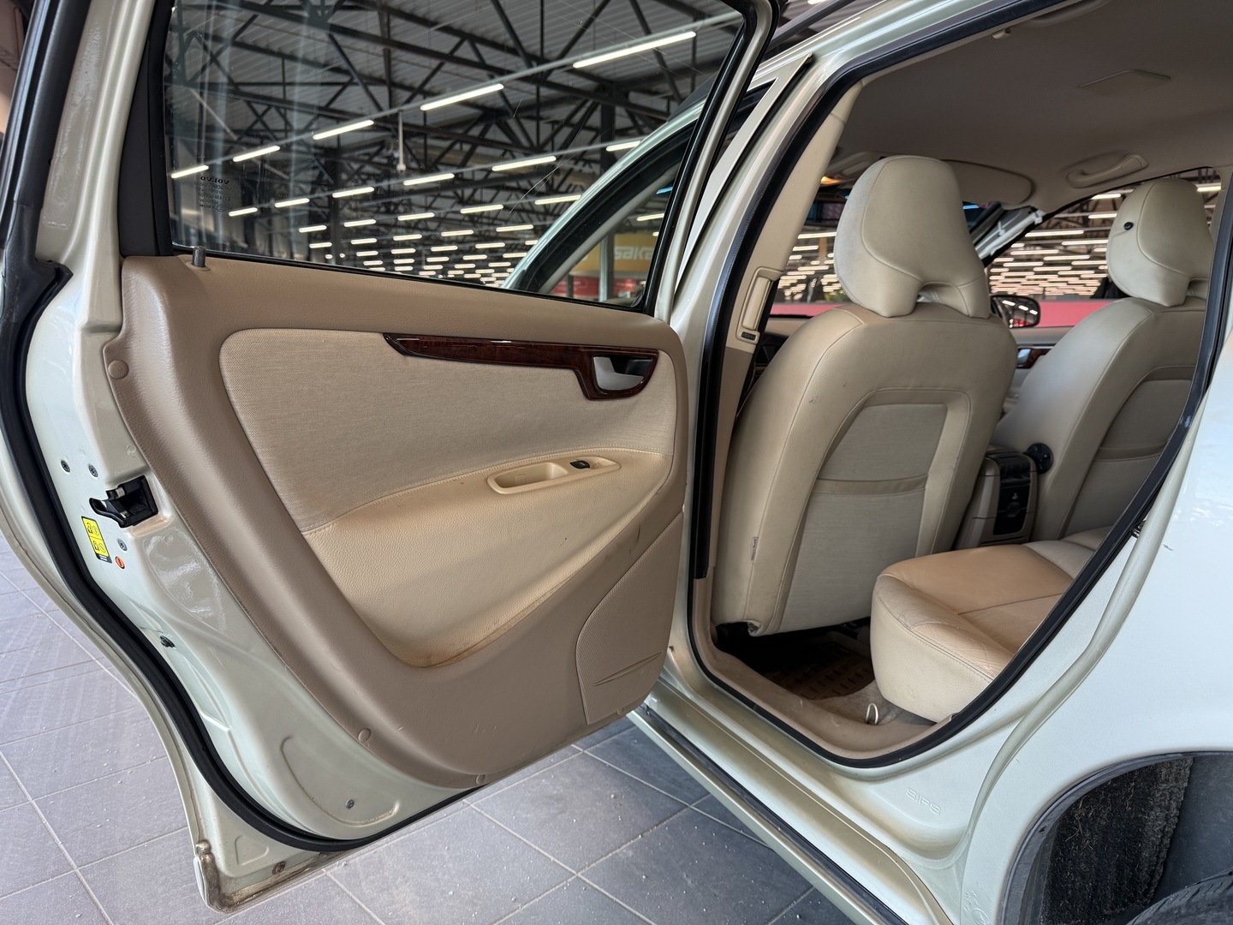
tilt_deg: -9.2
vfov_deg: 56.8
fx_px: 855
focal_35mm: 24
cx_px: 616
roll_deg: -0.9
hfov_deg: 71.6
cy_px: 462
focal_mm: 6.76
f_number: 1.78
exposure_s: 1/121
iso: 125
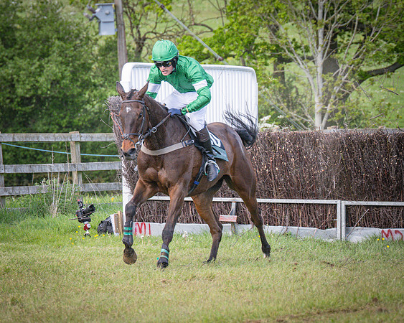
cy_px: 128
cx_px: 121
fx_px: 3552
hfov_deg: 6.5
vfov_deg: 5.2
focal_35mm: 297
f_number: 4
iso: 800
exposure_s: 1/2000
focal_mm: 130
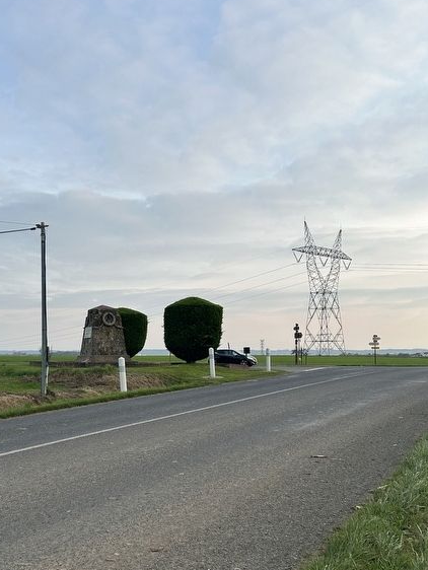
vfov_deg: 49.8
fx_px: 610
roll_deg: +0.5
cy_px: 342
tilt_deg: +2.3
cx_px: 134
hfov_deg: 38.1
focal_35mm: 37
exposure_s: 1/1468
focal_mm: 5.7
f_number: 1.5
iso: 50
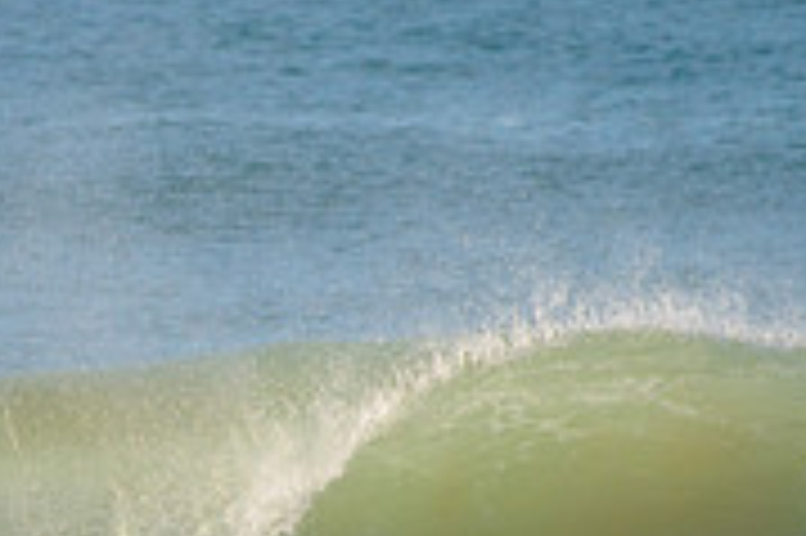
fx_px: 36214
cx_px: 153
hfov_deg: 1.3
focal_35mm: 1619
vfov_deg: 0.8
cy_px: 637
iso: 200
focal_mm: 500
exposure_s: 1/1600
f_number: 5.6
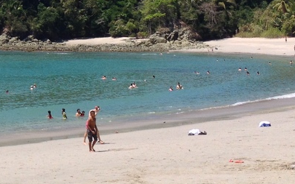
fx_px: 884
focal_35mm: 110
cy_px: 7
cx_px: 21
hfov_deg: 18.6
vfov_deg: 11.8
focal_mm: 4.28
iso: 50
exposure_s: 1/2045
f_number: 2.4
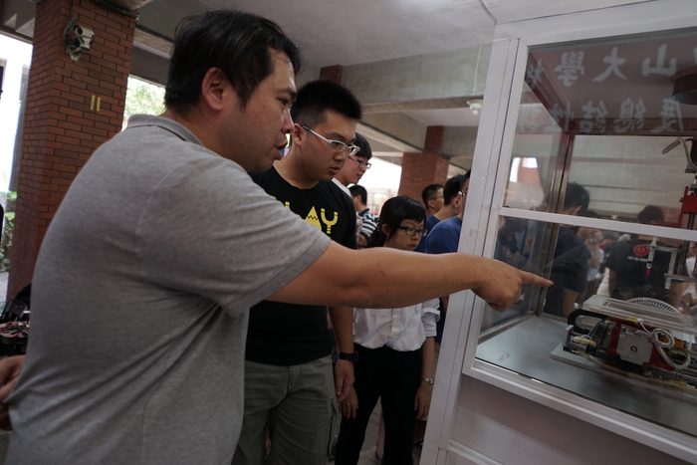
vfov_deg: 59.5
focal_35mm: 21
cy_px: 232
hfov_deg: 81.2
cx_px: 348
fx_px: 407
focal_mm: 21
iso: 320
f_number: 3.2
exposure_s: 1/60
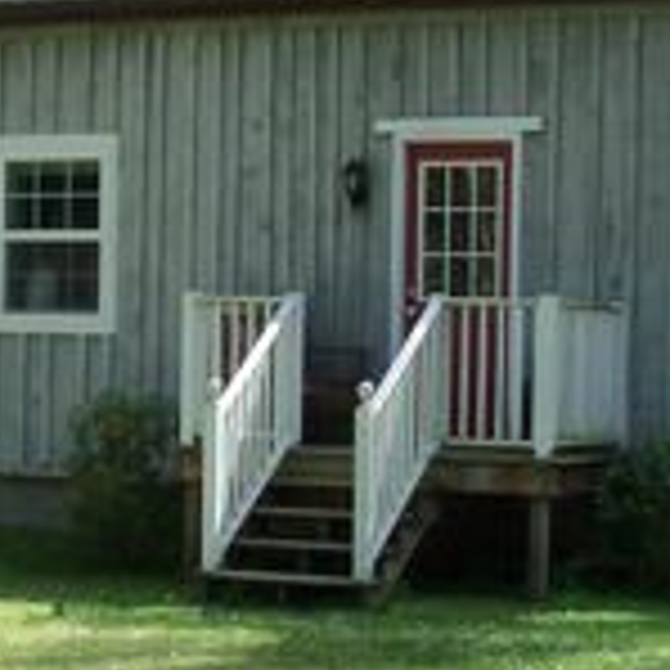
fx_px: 2277
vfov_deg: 16.7
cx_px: 288
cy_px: 277
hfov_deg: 16.7
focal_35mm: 104
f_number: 3
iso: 80
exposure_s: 1/400
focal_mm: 6.3
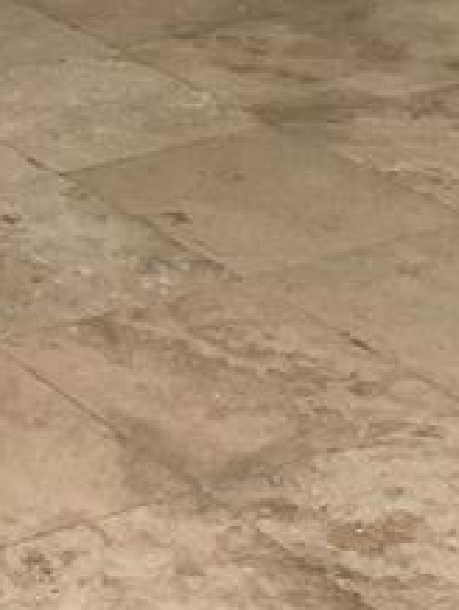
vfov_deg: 12.6
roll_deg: +2.8
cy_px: -478
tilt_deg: -5.8
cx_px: -428
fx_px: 2523
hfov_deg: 9.7
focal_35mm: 143
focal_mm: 4.2
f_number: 1.6
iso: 32
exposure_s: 1/430
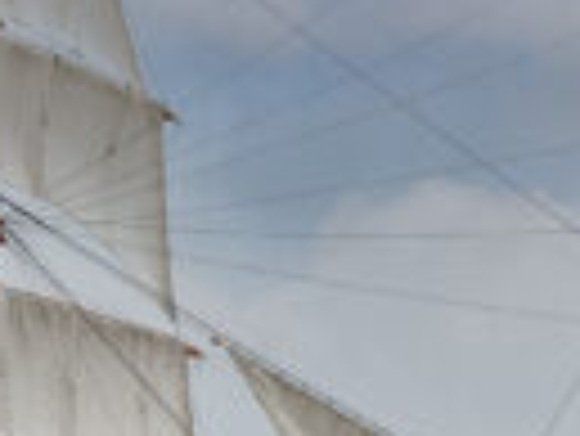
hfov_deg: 10.2
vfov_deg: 7.8
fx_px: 3203
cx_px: 733
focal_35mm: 191
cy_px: 90
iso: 64
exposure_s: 1/12346
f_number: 1.78
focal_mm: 6.76
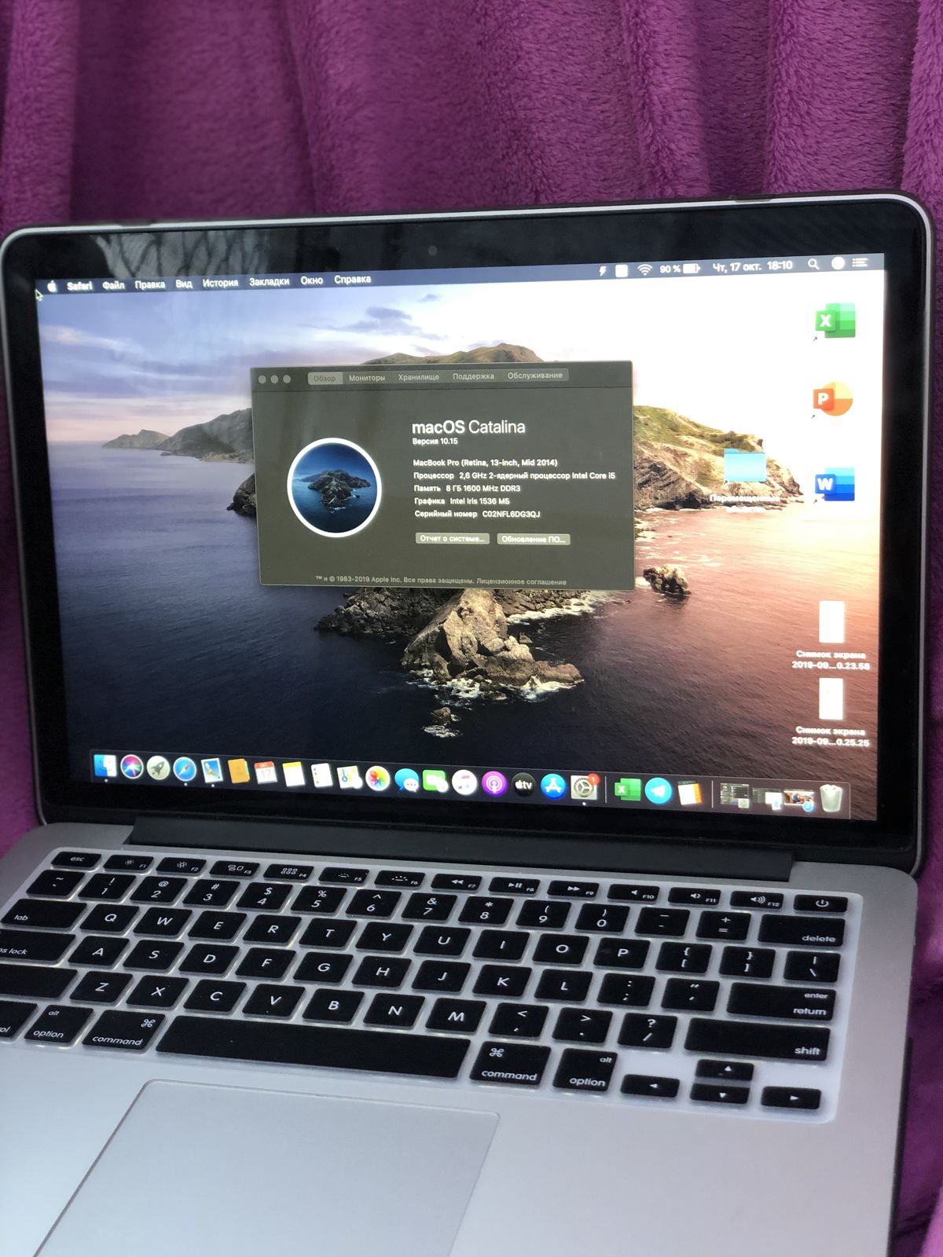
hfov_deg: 28.0
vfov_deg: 36.8
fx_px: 1889
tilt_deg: -24.3
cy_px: 628
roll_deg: -0.3
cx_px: 472
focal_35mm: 52
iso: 125
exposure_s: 1/33
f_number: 2.4
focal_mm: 6
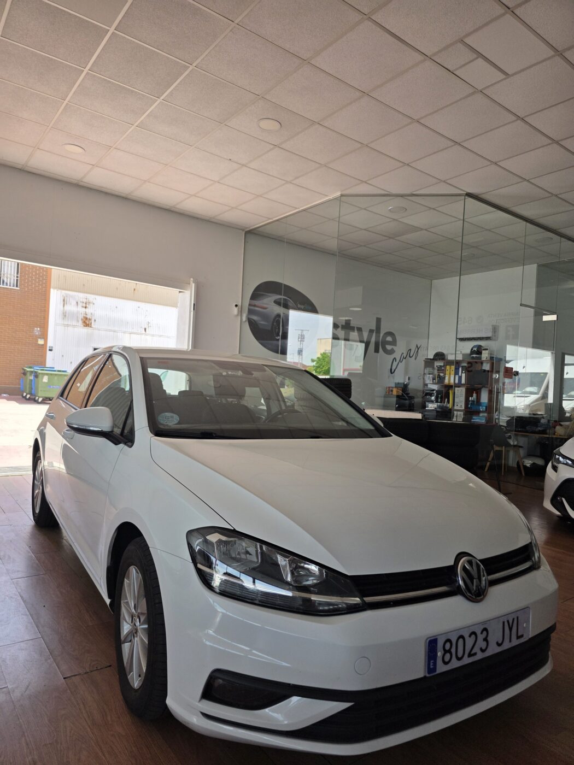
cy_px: 382
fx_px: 509
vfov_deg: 73.9
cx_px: 287
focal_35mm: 23
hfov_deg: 58.9
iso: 32
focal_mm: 6.3
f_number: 1.7
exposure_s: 1/359
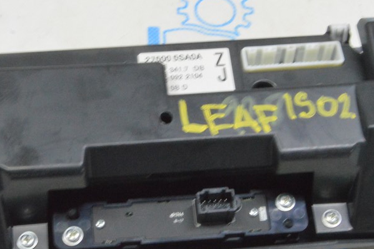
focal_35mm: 90
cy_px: 109
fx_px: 933
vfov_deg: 15.2
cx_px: 157
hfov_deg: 22.6
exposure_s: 1/15
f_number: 20
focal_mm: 35
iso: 6400
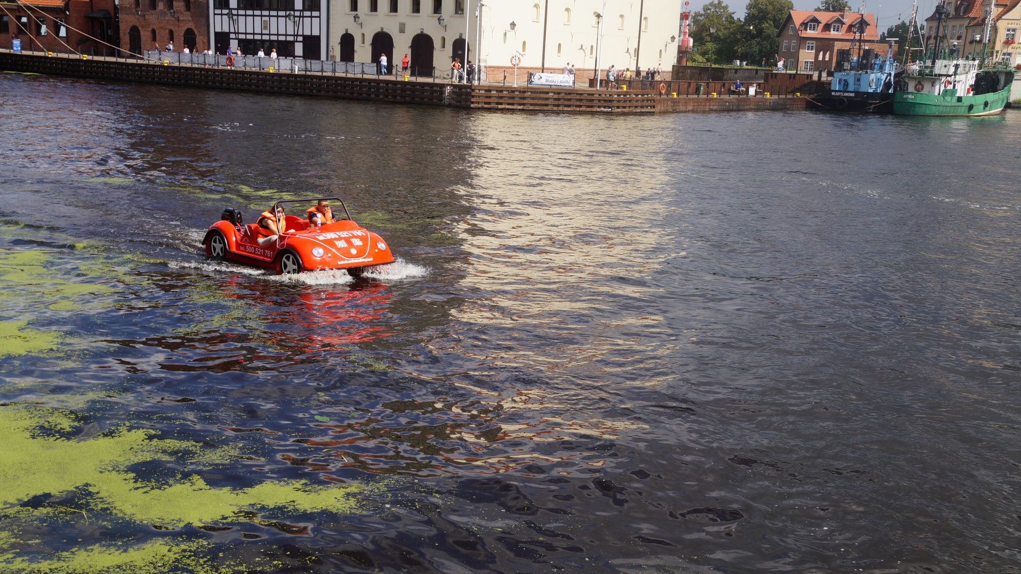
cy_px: 322
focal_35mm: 41
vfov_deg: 29.0
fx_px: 1110
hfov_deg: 49.4
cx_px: 511
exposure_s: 1/160
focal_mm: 26
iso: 100
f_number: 10
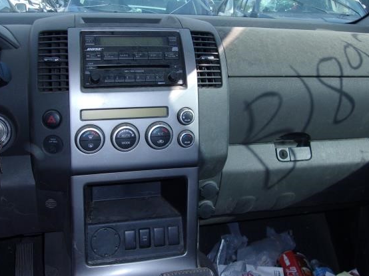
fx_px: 416
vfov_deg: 36.4
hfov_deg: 47.9
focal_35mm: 39
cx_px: 184
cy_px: 92
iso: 80
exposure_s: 1/320
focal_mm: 4.9
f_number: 3
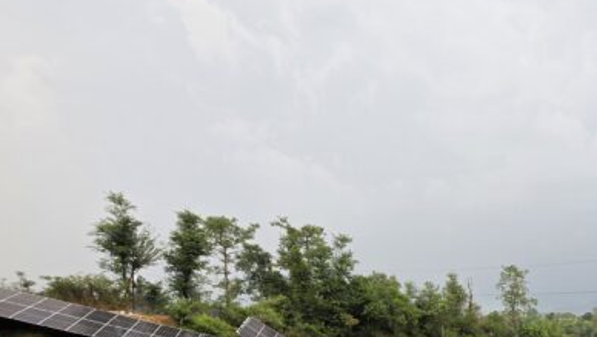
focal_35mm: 28
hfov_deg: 59.9
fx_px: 444
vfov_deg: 35.4
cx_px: 512
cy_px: 374
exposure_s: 1/100
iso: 20
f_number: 1.9
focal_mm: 2.2
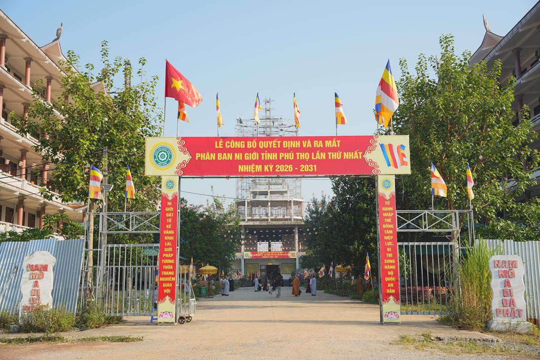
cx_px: 270
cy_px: 180
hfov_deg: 47.4
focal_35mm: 41
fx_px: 615
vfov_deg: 32.6
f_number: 5
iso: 100
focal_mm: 41
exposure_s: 1/250
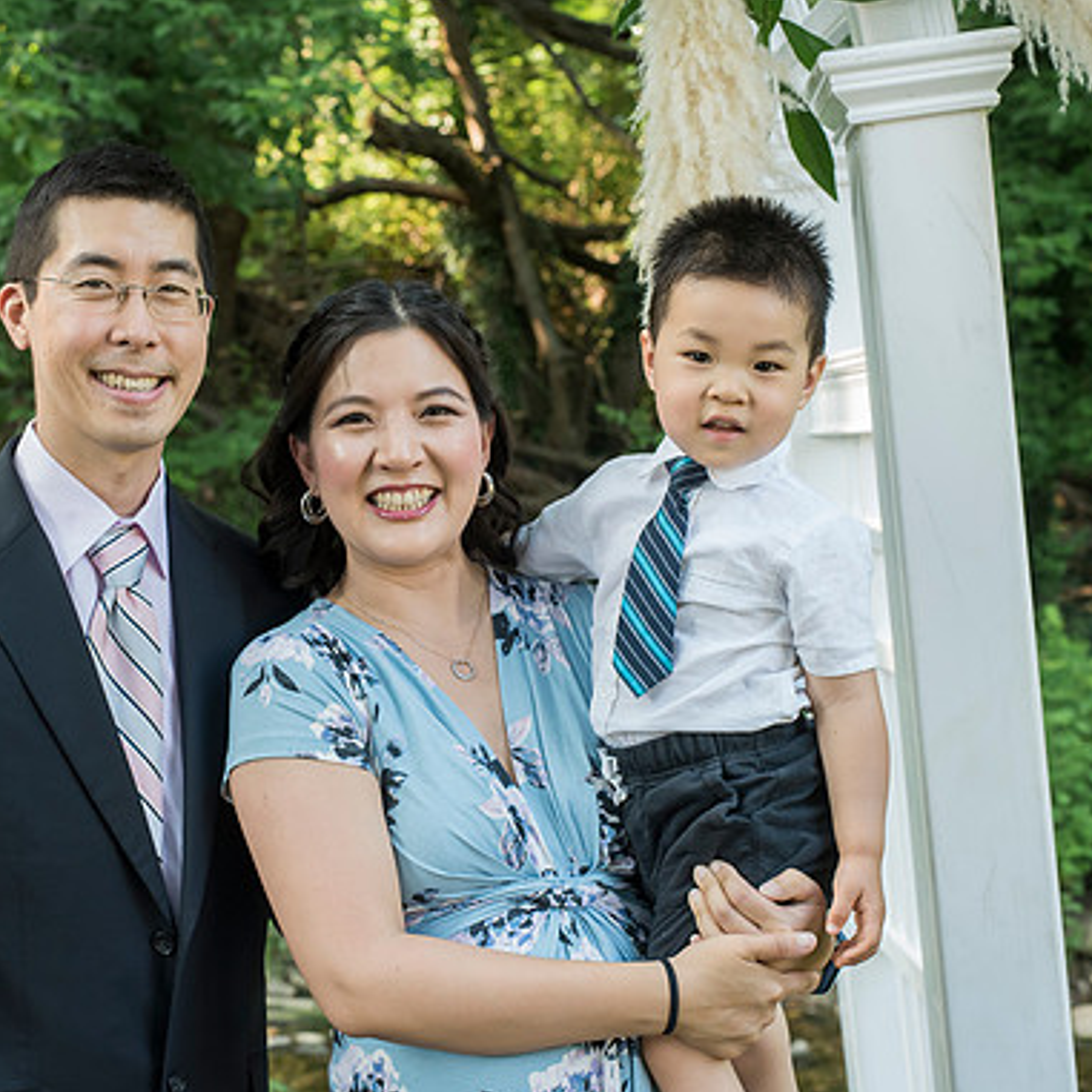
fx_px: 2356
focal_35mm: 66
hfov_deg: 26.0
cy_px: 546
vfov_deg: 26.1
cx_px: 420
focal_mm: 50
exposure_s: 1/125
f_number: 5.6
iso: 1250
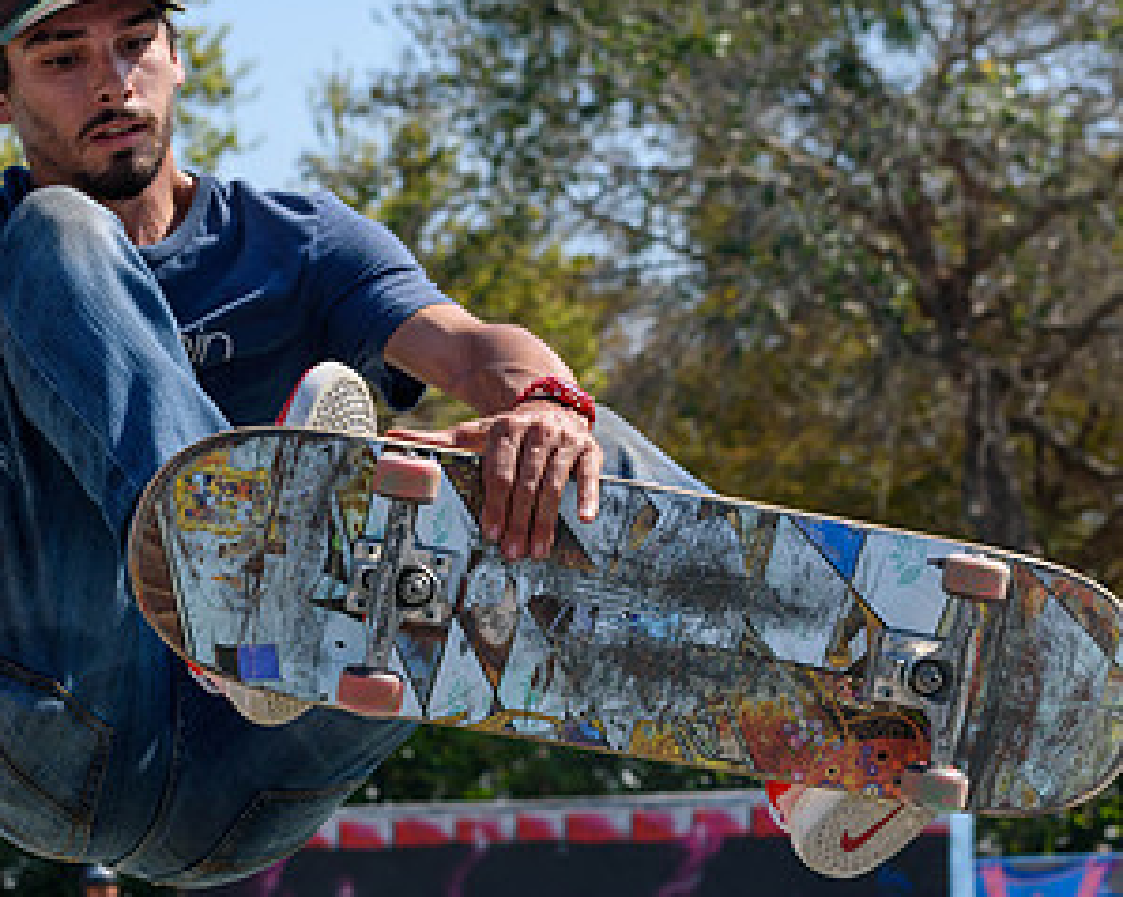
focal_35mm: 149
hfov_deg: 12.9
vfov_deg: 10.3
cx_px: 562
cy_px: 584
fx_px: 4949
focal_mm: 70
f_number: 7.1
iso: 200
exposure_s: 1/800
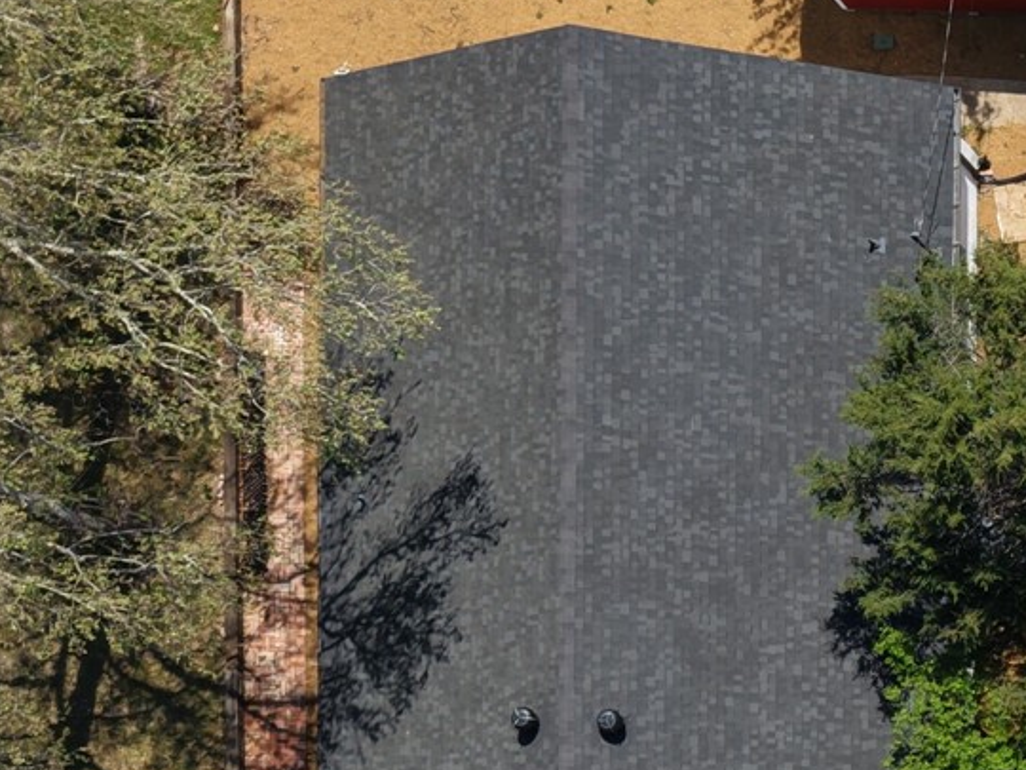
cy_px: 977
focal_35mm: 91
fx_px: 2697
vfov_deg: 15.5
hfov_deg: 17.6
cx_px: 1820
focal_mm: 8.67
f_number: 1.8
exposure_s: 1/5000
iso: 160
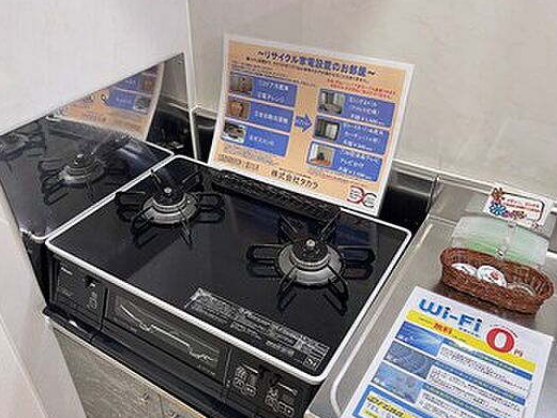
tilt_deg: -36.3
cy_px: 228
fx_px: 483
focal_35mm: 30
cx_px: 251
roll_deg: +1.8
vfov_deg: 46.7
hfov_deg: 59.8
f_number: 1.6
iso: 100
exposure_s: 1/50
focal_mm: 5.1
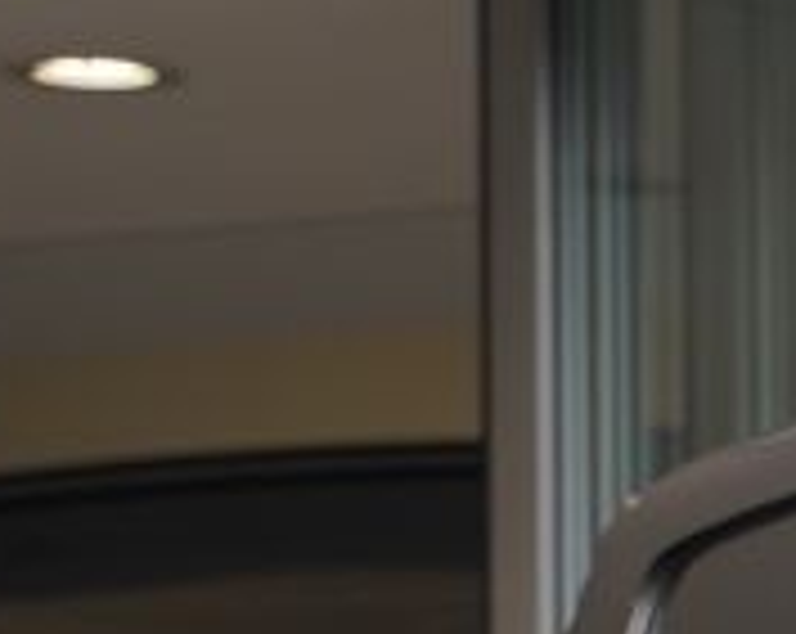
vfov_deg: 2.8
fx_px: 12983
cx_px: 3319
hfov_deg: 3.3
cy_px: 1452
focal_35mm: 552
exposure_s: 1/160
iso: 250
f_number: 4
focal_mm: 65
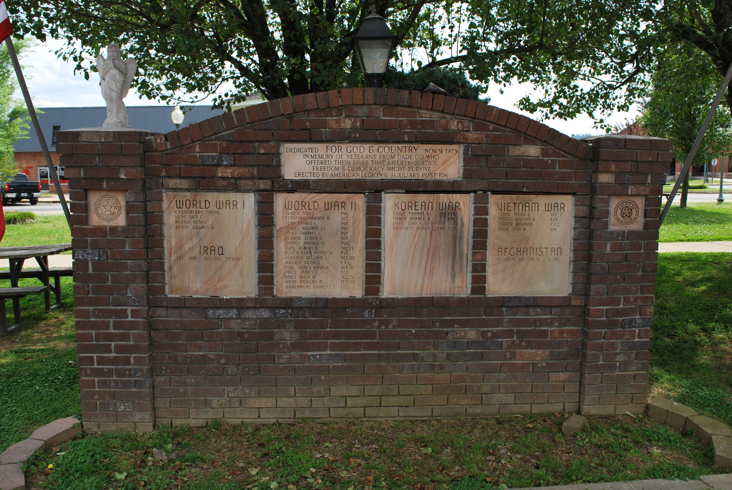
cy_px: 245
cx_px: 366
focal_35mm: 30
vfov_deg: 43.7
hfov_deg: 61.9
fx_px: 611
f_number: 6.3
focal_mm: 20
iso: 100
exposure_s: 1/160
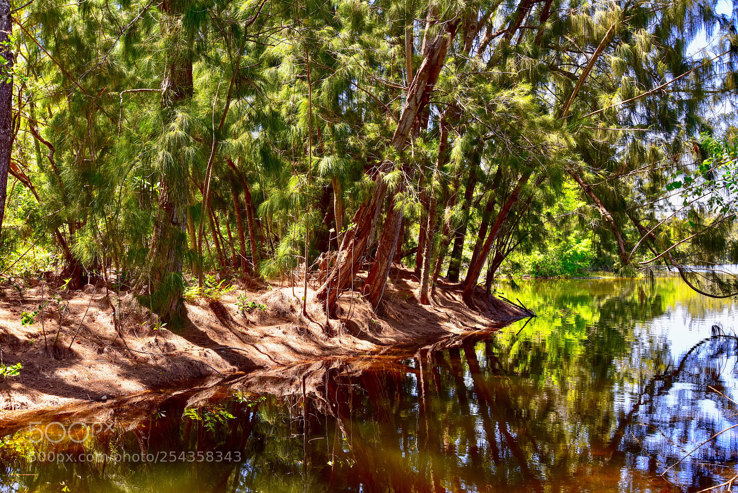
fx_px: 697
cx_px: 369
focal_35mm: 34
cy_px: 246
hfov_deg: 55.8
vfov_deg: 38.9
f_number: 8
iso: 125
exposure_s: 1/60
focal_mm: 34
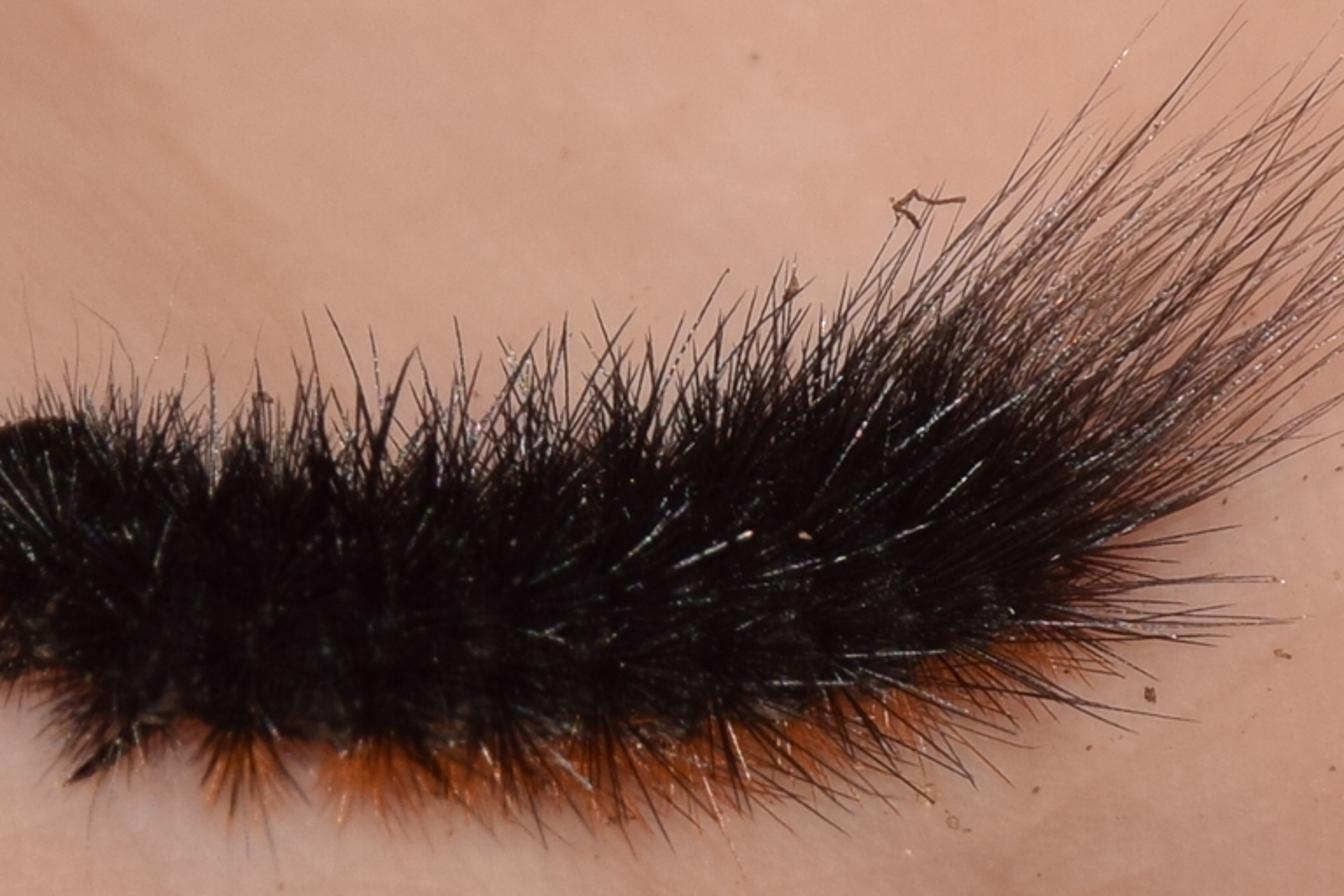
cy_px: 427
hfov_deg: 7.9
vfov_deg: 5.2
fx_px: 9781
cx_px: 697
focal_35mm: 262
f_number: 13
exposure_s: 1/160
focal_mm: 140
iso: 100
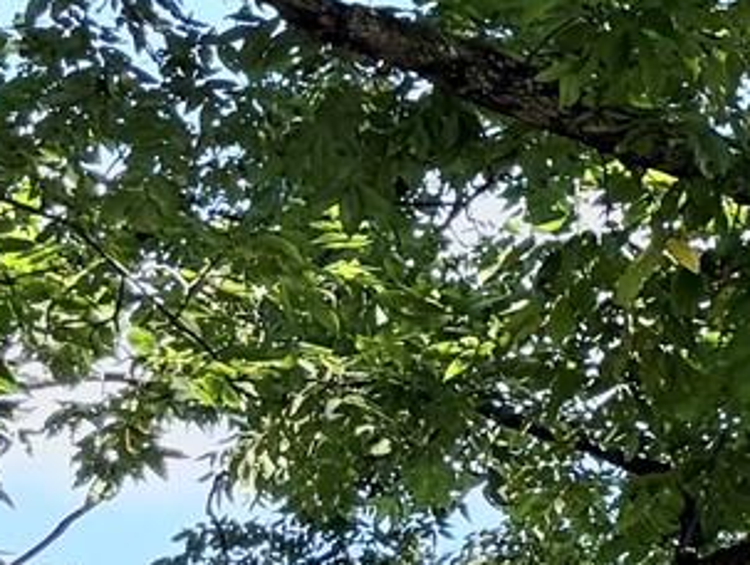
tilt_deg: +22.8
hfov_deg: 9.5
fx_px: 3514
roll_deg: +1.8
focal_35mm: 162
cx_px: 2262
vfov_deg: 9.2
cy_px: 255
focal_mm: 6.76
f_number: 1.78
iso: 100
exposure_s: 1/702
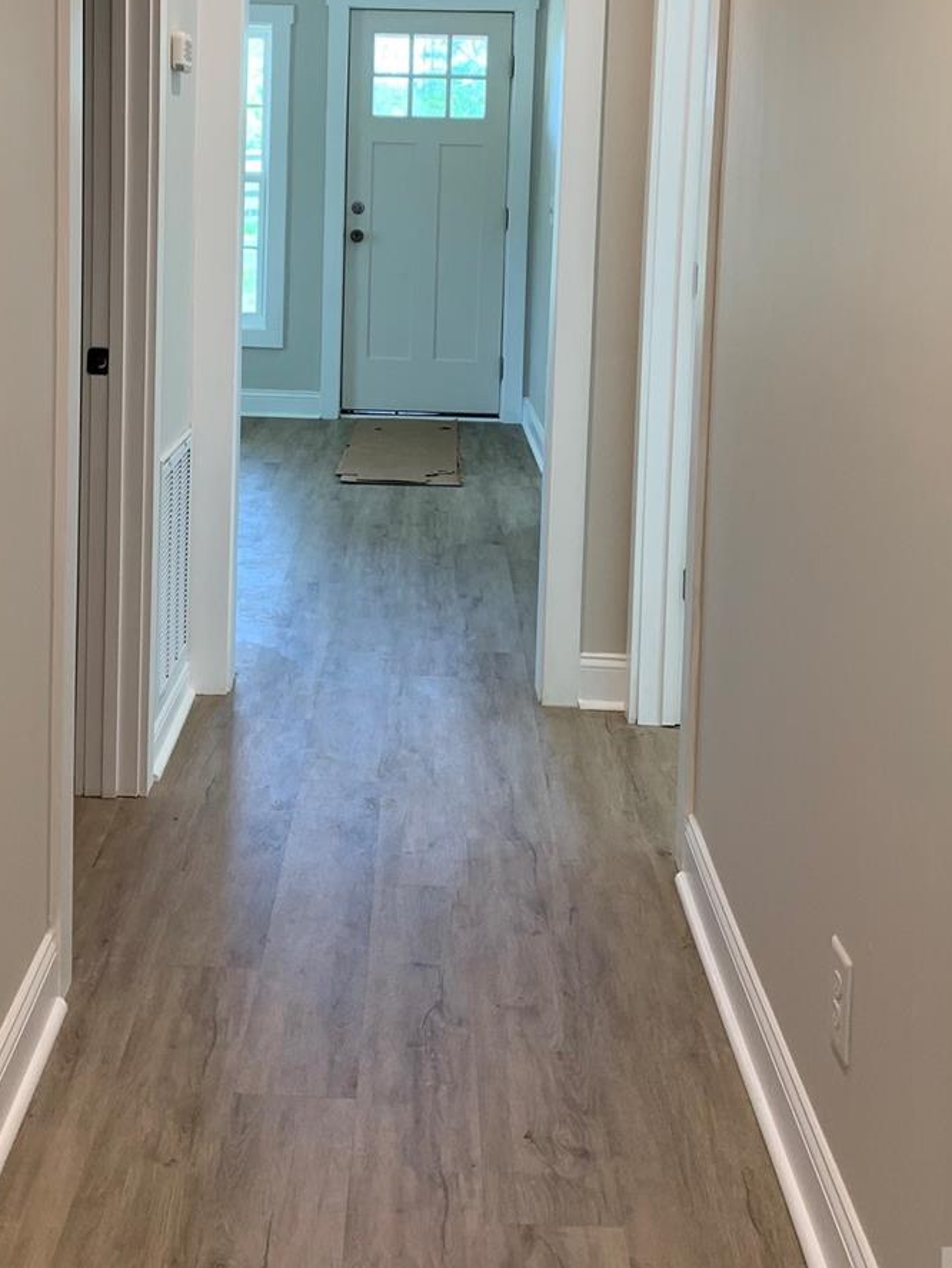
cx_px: 375
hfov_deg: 32.1
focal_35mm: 45
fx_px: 1649
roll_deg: -1.3
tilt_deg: -6.0
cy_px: 307
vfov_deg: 40.8
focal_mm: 4.25
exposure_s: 1/60
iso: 64
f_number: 1.8
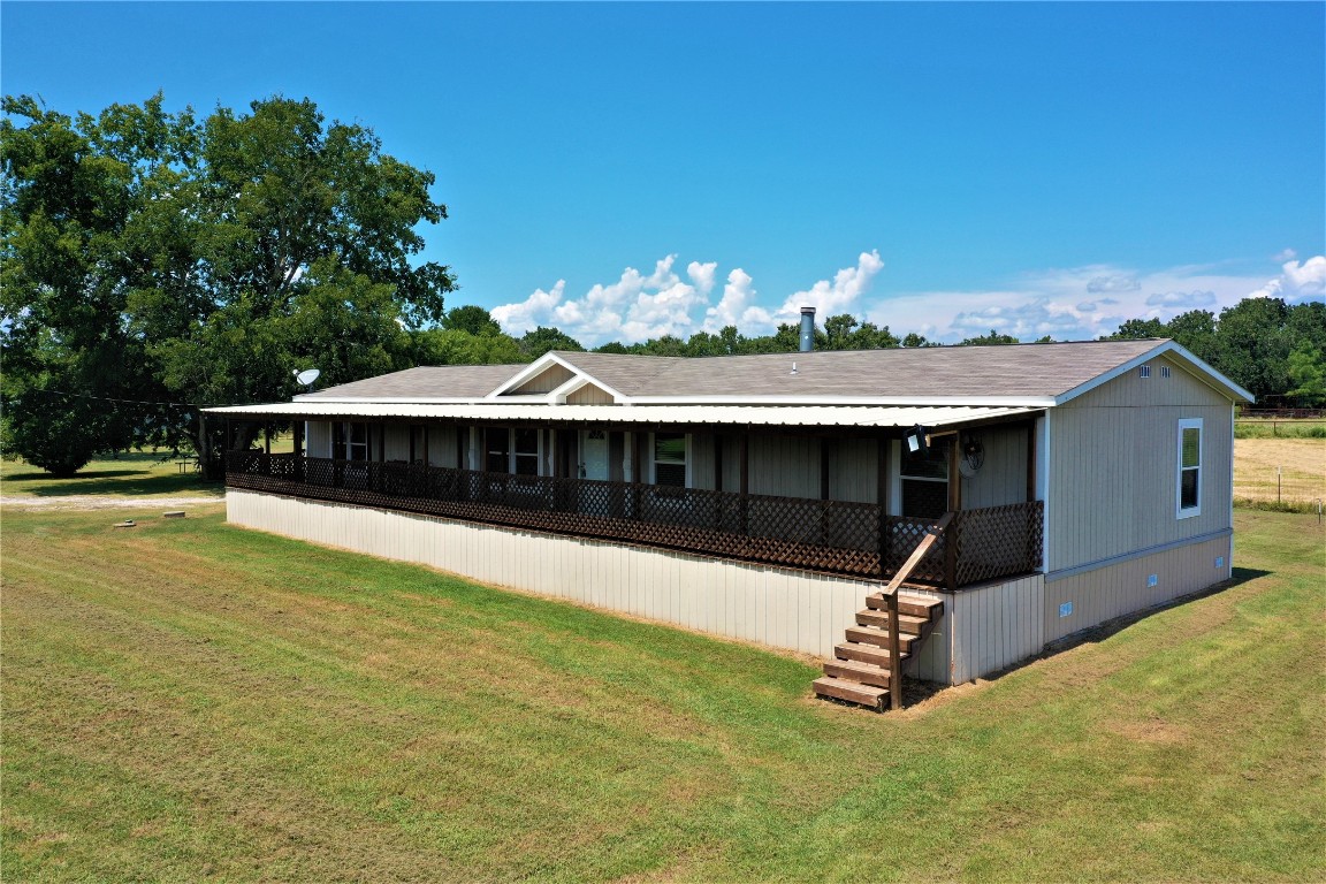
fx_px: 1031
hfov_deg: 65.5
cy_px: 442
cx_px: 663
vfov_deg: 46.4
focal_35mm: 28
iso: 100
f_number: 5.6
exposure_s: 1/500
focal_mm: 10.26
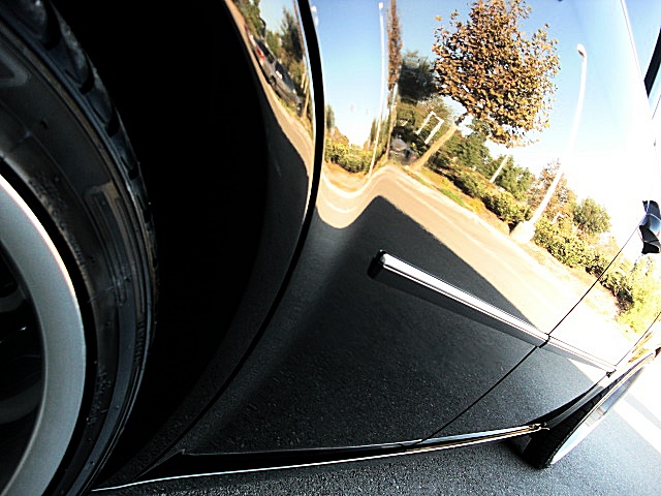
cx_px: 330
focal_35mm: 36
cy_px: 248
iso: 100
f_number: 2.8
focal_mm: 6.3
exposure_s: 1/125
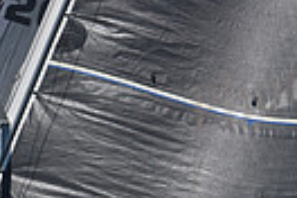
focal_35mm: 308
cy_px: 429
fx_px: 2541
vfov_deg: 4.4
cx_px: 74
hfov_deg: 6.7
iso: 200
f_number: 5.6
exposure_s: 1/1000
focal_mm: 70
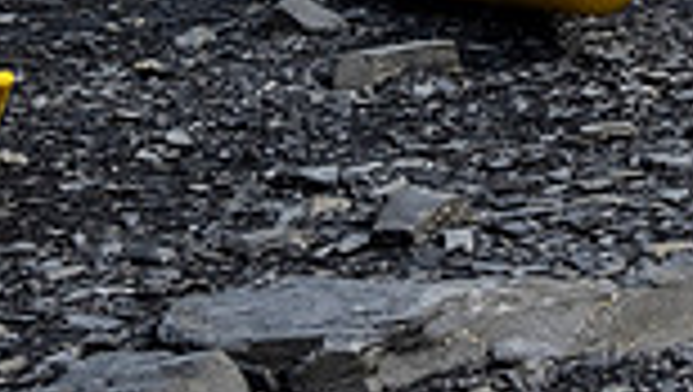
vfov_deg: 7.2
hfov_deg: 13.0
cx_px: 585
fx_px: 3017
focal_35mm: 164
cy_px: -336
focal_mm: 20
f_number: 9
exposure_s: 1/400
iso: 400
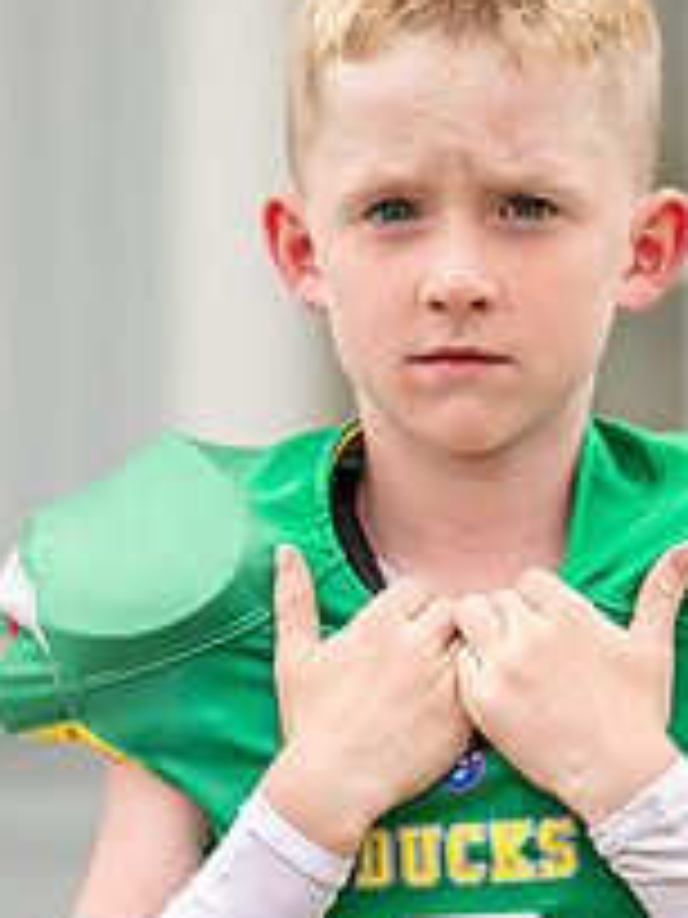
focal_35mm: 162
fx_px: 4293
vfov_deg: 12.2
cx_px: 545
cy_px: 540
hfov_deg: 9.1
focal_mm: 50
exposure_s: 1/2000
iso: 125
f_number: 1.2
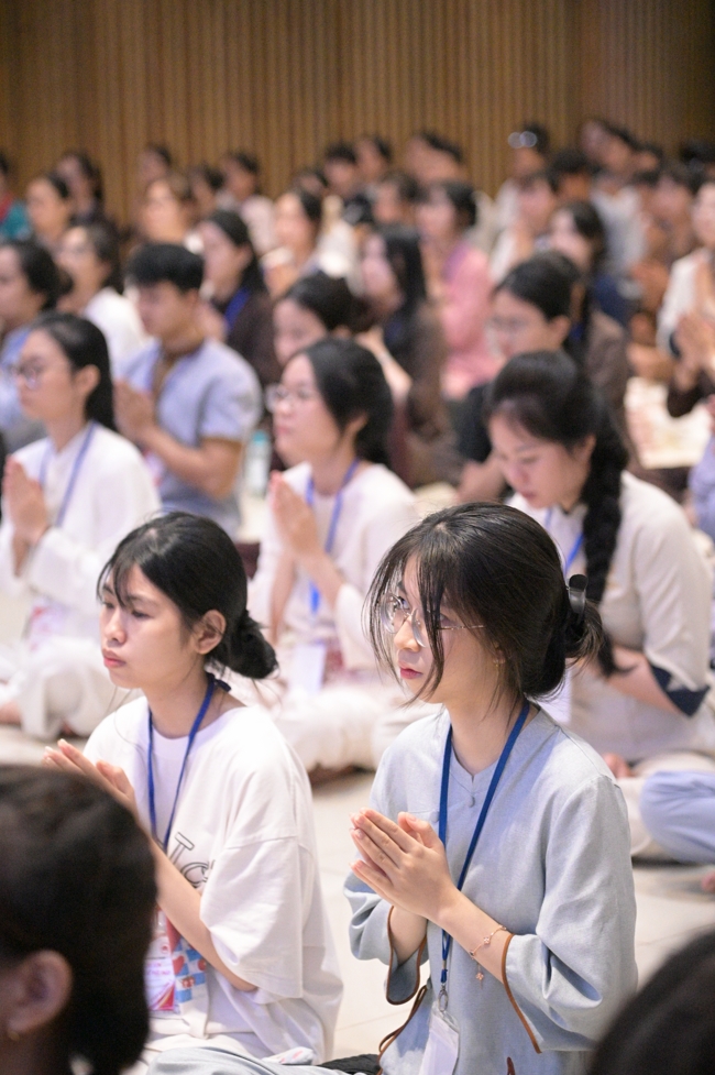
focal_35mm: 120
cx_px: 358
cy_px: 538
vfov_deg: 17.1
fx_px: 3580
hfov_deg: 11.4
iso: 20000
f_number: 4
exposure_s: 1/640
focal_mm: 120
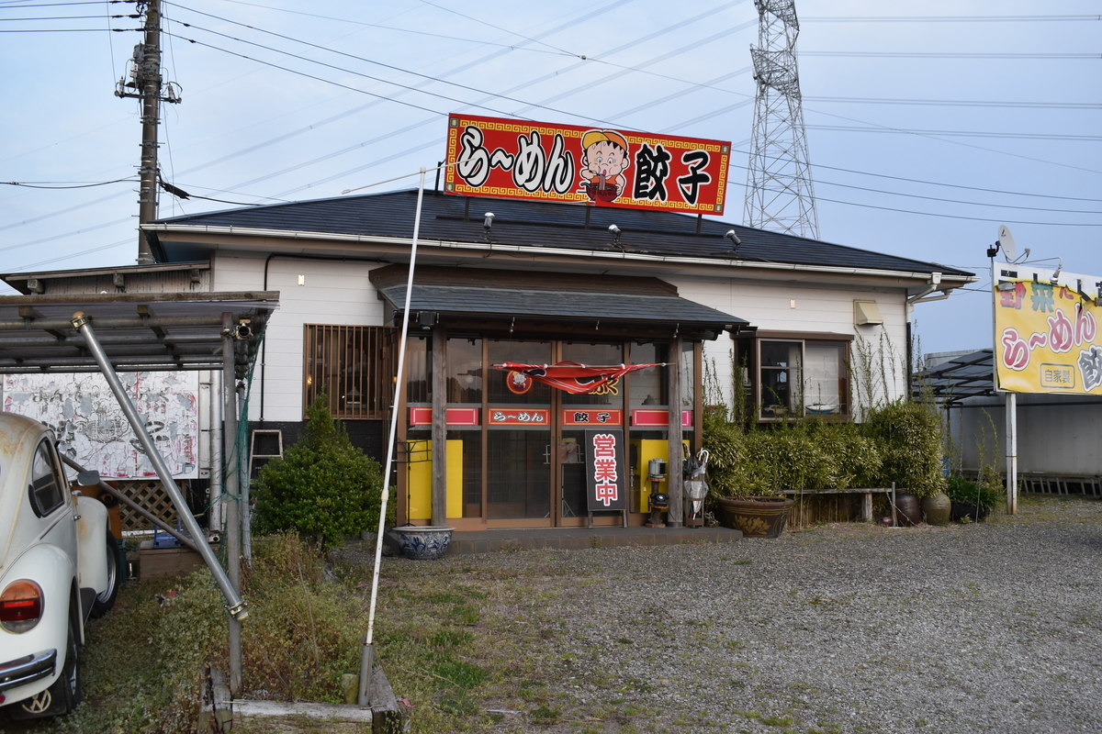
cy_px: 367
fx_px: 1010
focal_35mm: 33
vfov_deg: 40.0
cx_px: 551
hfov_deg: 57.2
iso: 400
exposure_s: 1/160
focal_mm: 22
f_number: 6.3
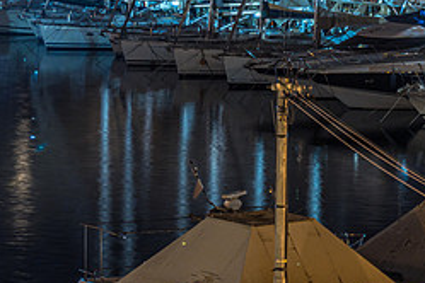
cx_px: -51
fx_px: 2066
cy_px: 64
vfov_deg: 7.8
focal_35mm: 175
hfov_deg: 11.6
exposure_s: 10
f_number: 5.6
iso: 100
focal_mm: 50
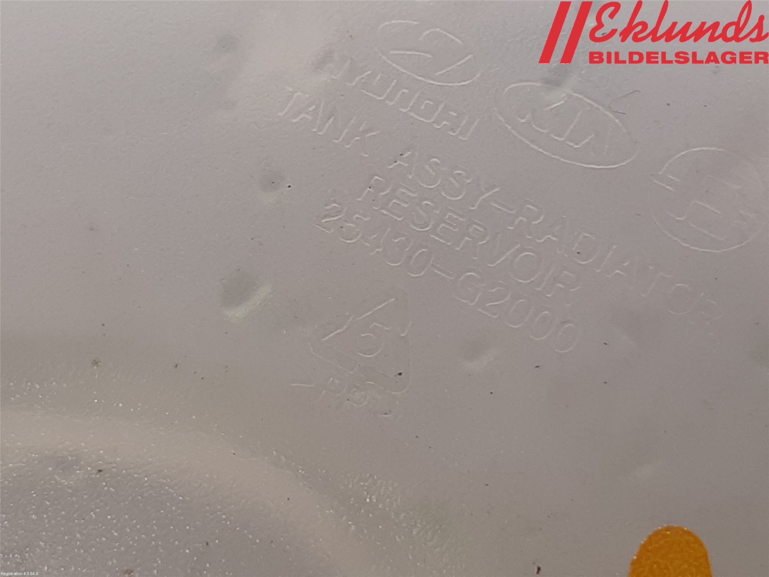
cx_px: 384
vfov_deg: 53.1
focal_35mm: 26
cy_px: 288
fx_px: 578
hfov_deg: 67.3
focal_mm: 3.93
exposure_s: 1/50
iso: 50
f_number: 1.7
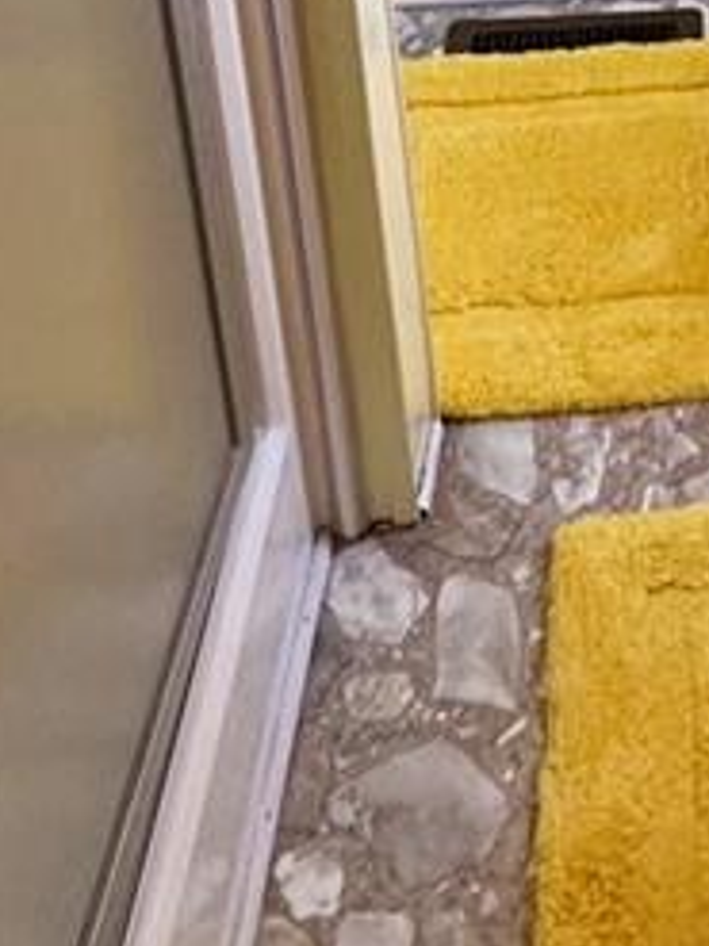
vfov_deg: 22.4
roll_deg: +1.0
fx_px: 1859
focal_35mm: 68
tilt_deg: -19.7
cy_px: -548
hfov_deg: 20.3
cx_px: 839
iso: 250
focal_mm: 2.22
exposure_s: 1/120
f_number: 2.2
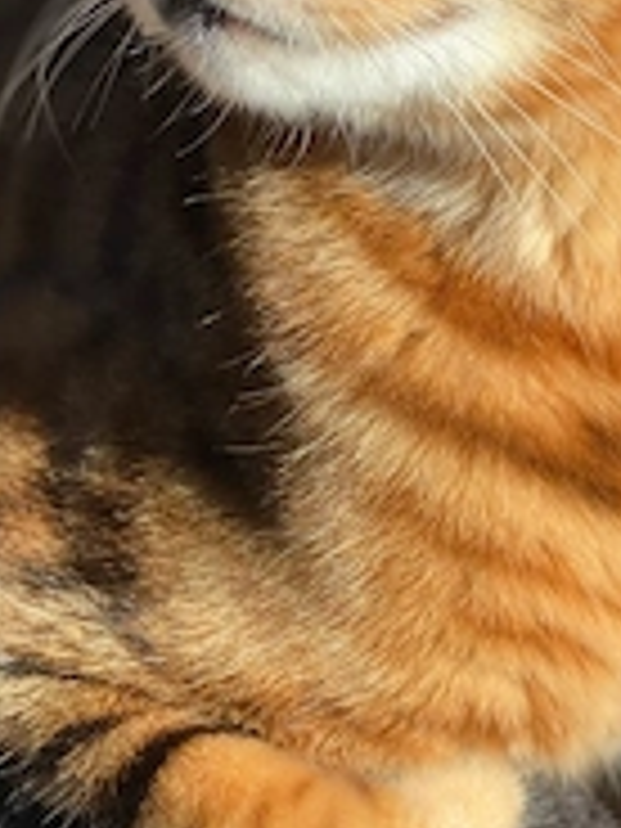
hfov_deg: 13.0
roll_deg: -3.6
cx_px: 536
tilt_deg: -7.7
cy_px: 90
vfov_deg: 17.2
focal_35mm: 113
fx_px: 2703
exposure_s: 1/236
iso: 20
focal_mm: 6
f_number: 2
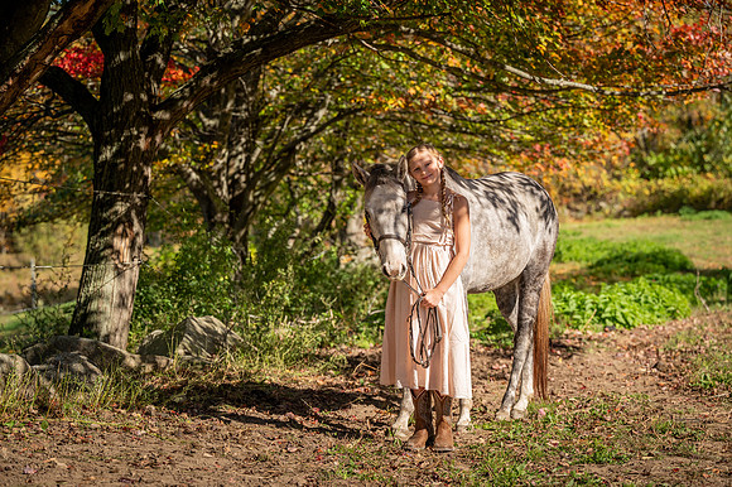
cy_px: 244
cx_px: 366
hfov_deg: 23.7
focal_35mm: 86
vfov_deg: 15.9
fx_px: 1748
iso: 100
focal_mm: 86
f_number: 4
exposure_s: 1/1600
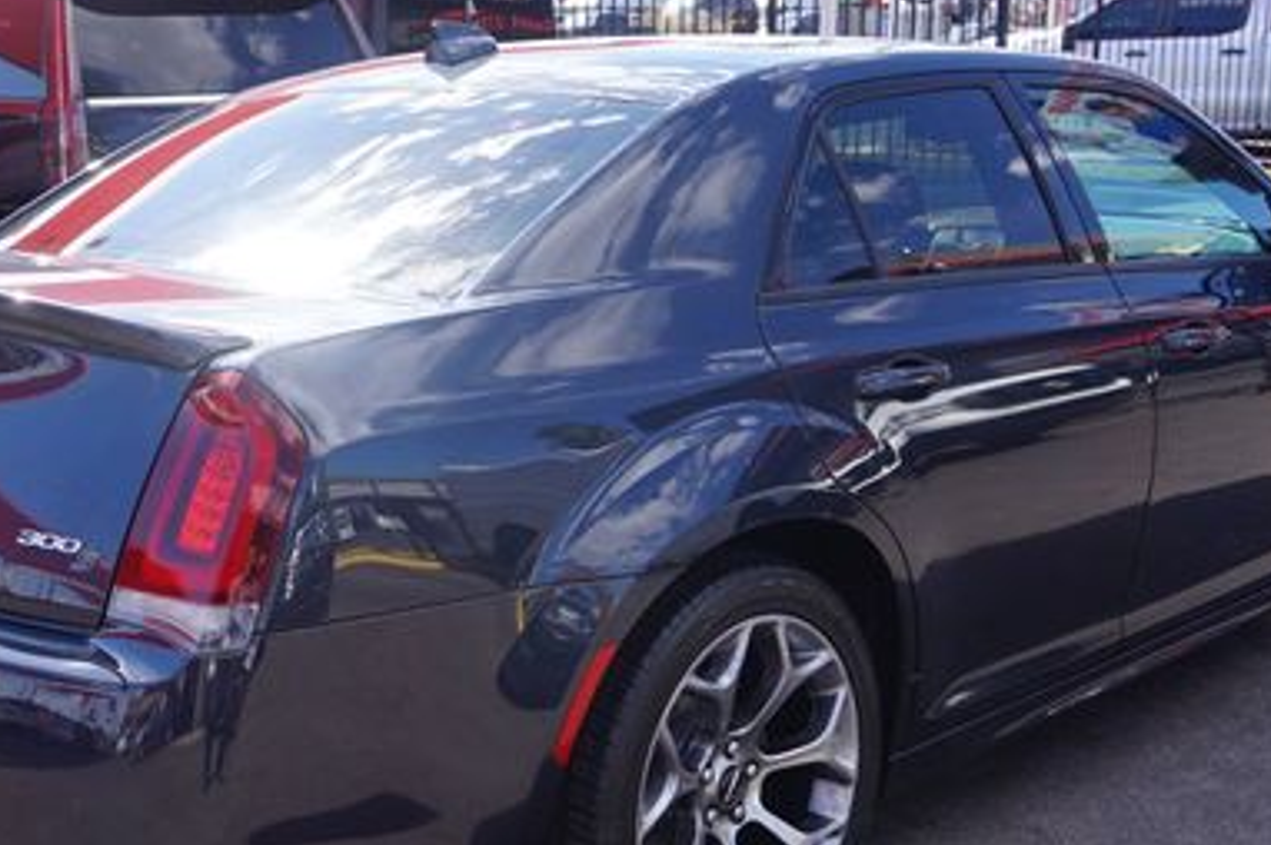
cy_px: 549
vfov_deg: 25.4
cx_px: 569
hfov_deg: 37.6
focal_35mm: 53
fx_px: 1864
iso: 100
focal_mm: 21
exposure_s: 1/80
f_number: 8
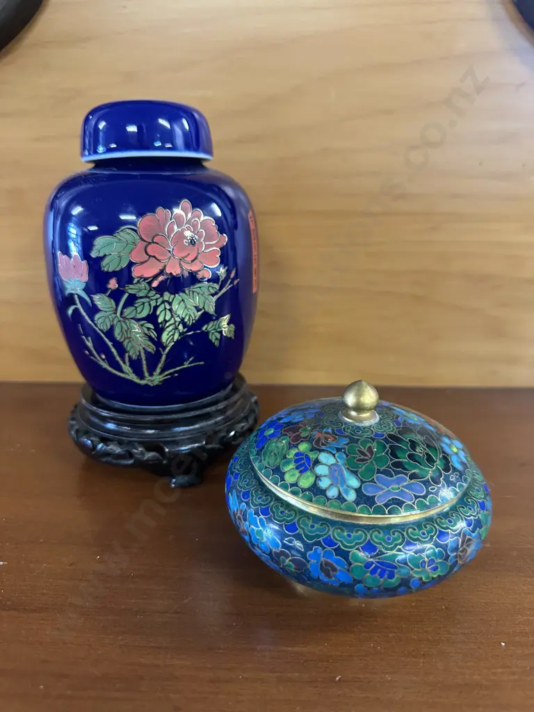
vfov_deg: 71.6
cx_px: 267
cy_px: 356
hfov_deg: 56.8
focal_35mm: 24
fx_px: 494
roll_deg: -0.5
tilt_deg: -20.5
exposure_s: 1/50
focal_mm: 6.86
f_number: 1.78
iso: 640
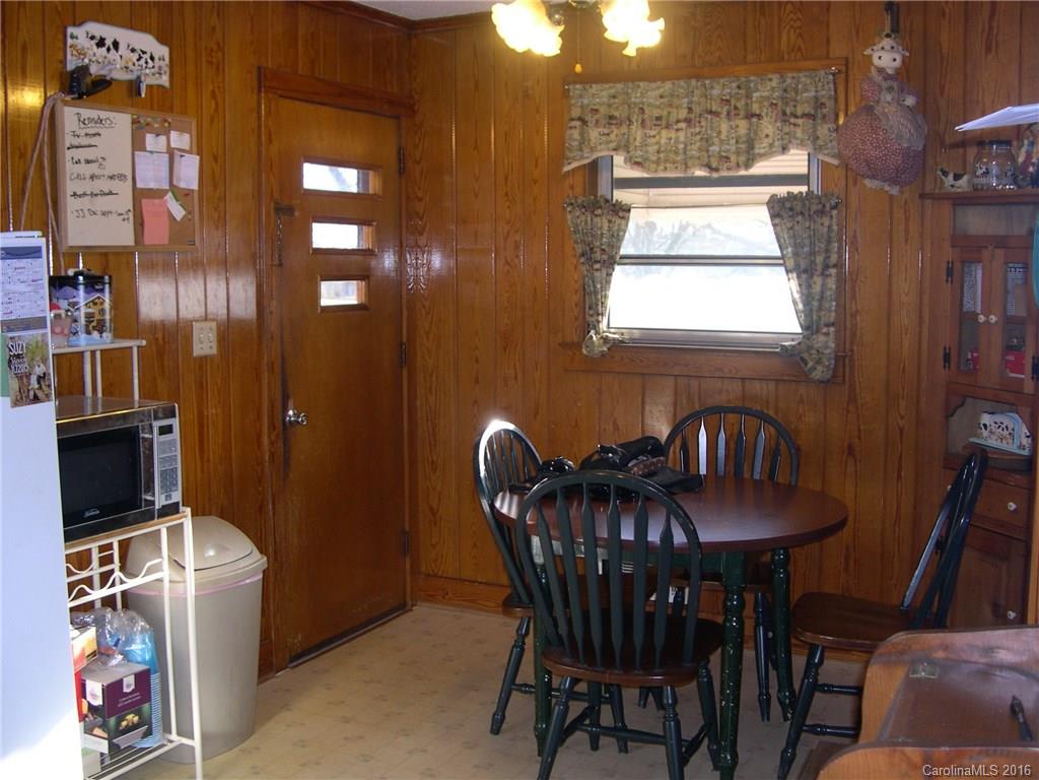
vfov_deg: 37.7
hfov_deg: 49.0
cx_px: 520
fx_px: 1141
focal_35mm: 38
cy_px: 390
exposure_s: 1/30
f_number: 2.8
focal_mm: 8
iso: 116
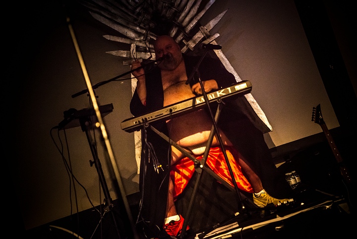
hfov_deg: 28.8
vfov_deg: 19.5
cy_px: 120
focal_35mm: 70
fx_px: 695
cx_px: 178
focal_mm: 70
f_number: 2.8
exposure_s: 1/50
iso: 5000
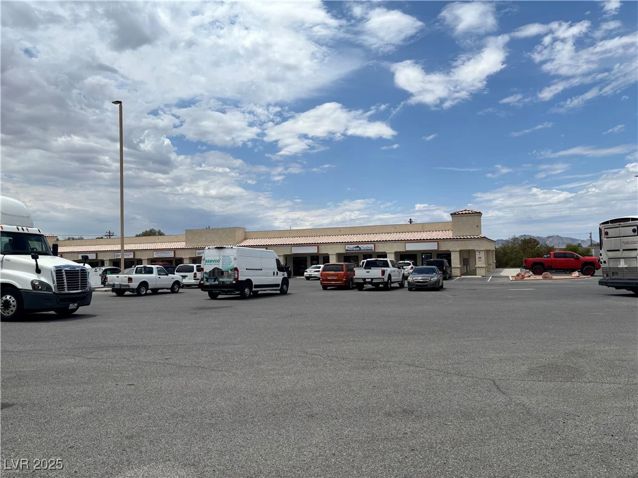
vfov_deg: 53.1
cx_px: 319
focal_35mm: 26
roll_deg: +0.6
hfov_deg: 67.3
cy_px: 239
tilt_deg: +1.5
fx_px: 479
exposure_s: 1/7692
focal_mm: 5.96
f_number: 1.6
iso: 50
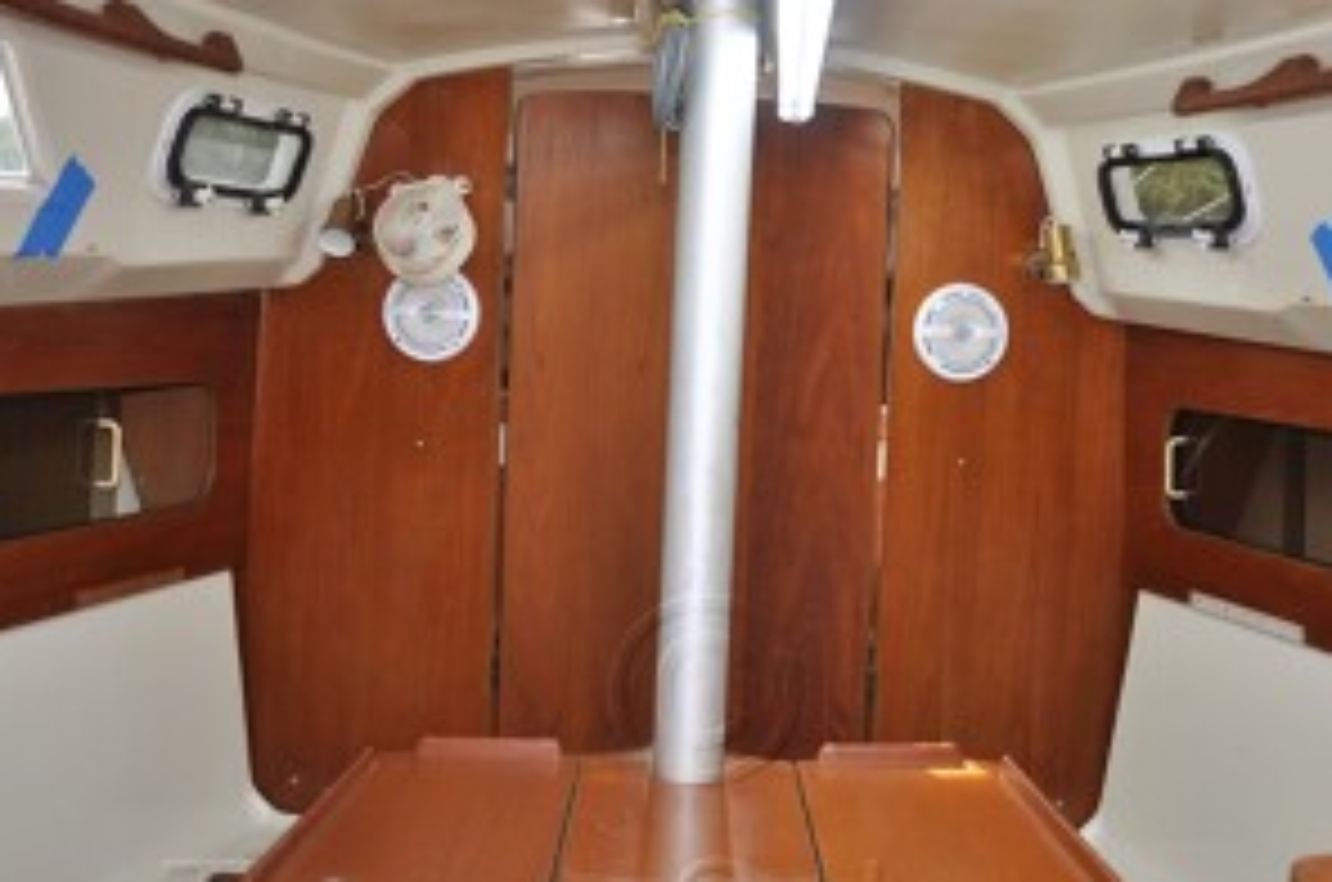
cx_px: 706
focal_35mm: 45
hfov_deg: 43.9
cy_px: 400
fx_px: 1651
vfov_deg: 29.9
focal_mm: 21
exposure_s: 1/200
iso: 220
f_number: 3.8
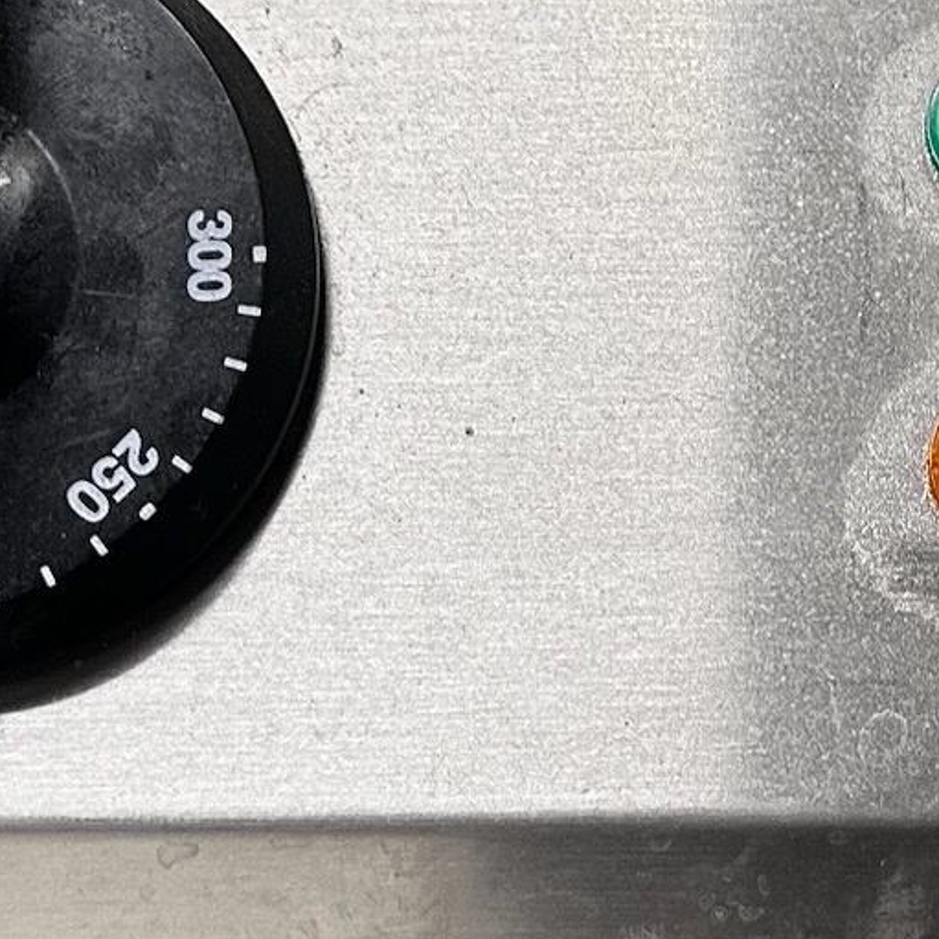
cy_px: 522
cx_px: 698
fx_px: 2609
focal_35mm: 85
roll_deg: +0.3
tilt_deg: -24.7
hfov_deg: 20.3
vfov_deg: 20.4
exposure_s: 1/100
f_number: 1.78
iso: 200
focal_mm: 6.86
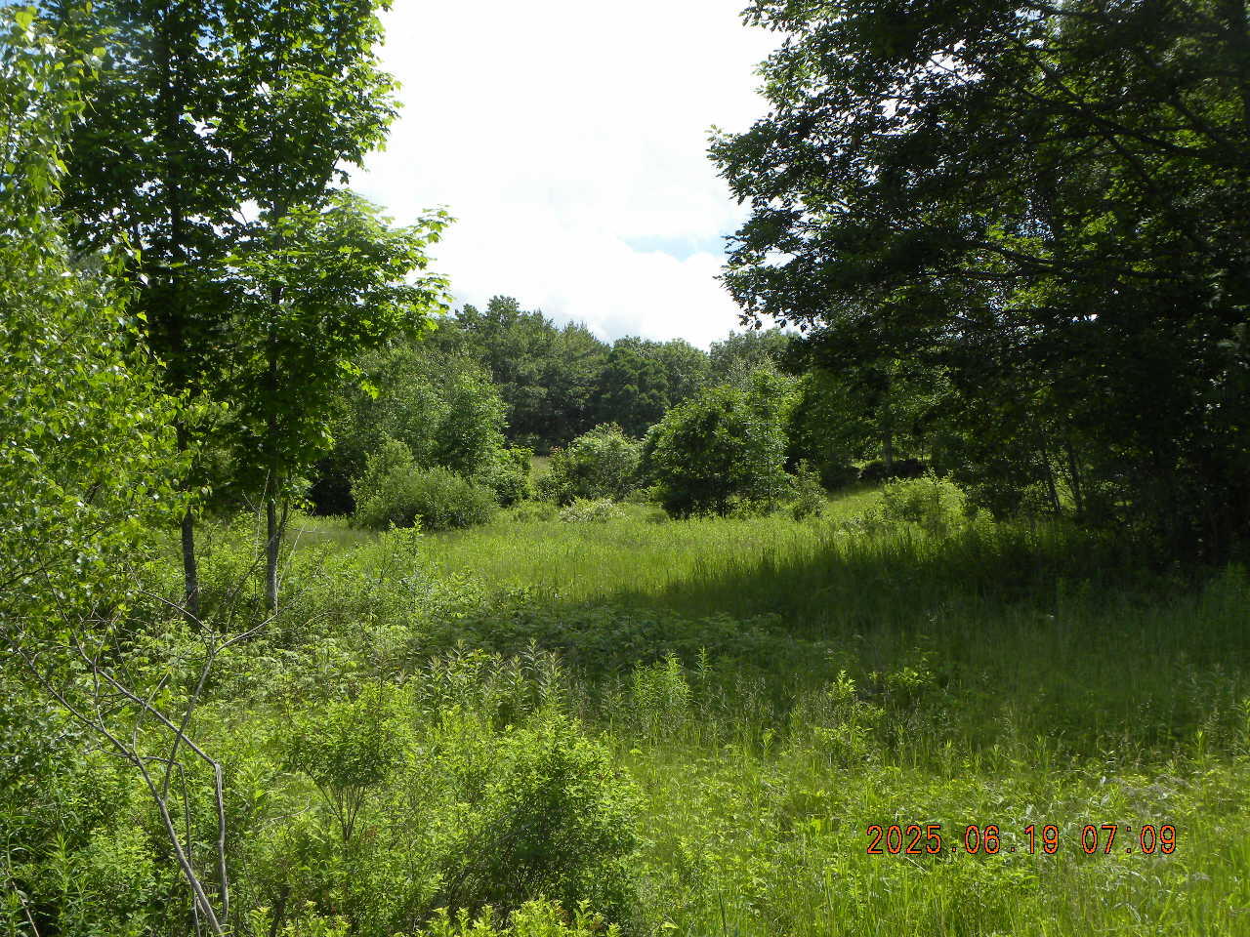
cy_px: 468
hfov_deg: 41.2
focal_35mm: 46
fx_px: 1661
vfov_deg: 31.5
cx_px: 625
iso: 64
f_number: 5
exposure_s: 1/266
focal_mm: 8.2
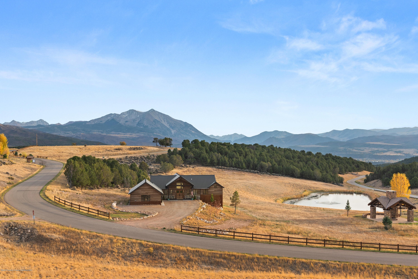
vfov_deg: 41.1
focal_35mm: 32
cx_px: 209
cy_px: 140
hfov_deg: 58.7
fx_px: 372
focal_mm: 32
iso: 250
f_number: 7.1
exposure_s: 1/40
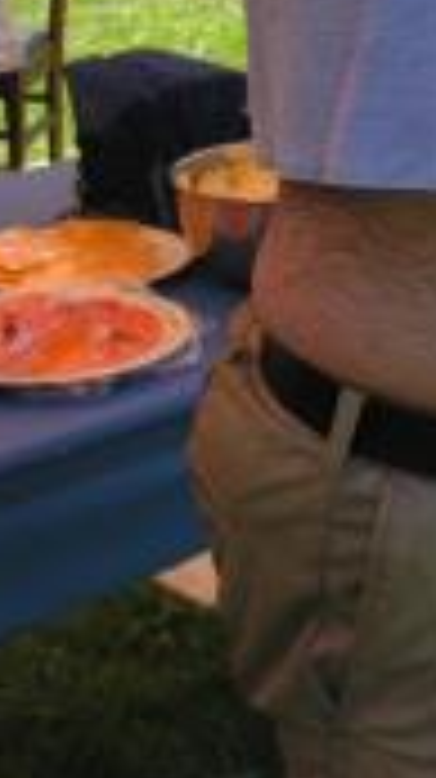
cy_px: -216
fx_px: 2184
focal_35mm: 106
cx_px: 769
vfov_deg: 18.8
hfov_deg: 10.7
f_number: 5
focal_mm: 8.9
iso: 50
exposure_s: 1/135
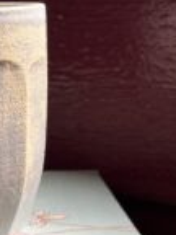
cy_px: 153
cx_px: -29
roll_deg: +1.0
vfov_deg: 26.9
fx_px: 488
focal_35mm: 72
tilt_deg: -13.3
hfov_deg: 19.4
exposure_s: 1/608
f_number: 1.6
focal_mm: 5.1
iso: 50
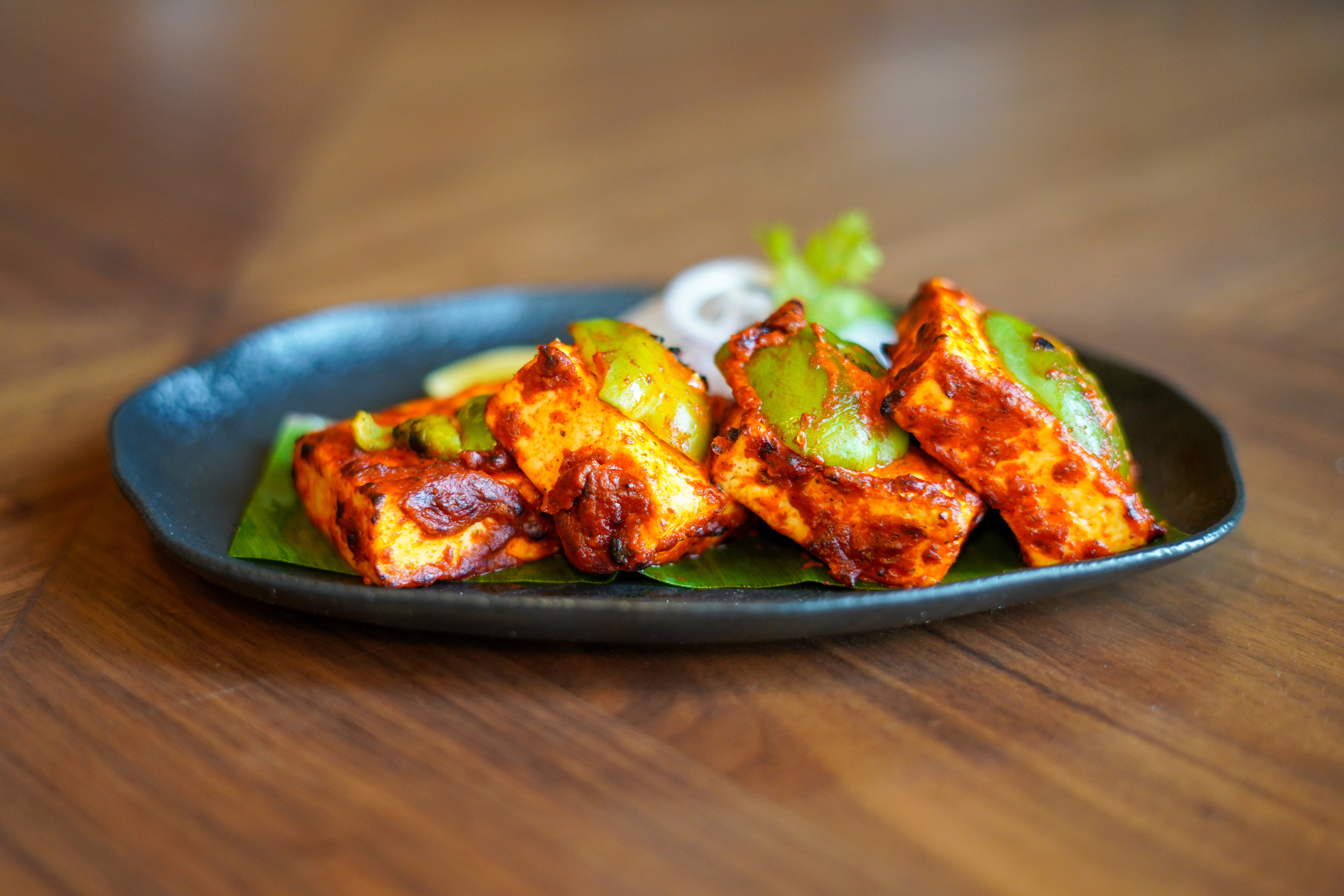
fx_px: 1867
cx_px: 672
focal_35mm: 50
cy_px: 448
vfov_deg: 27.0
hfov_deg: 39.6
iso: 1600
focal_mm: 50
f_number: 2.2
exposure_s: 1/160
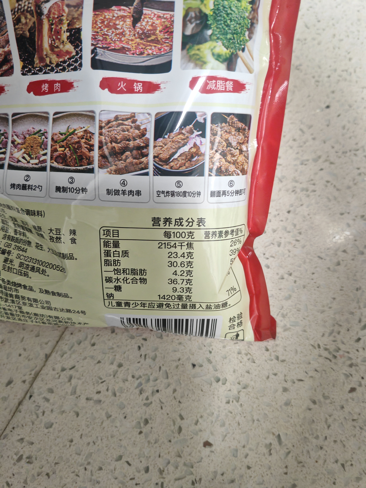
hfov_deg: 51.4
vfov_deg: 65.3
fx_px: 381
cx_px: 183
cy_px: 244
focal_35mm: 27
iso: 1250
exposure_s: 1/33
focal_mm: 5.52
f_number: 1.95
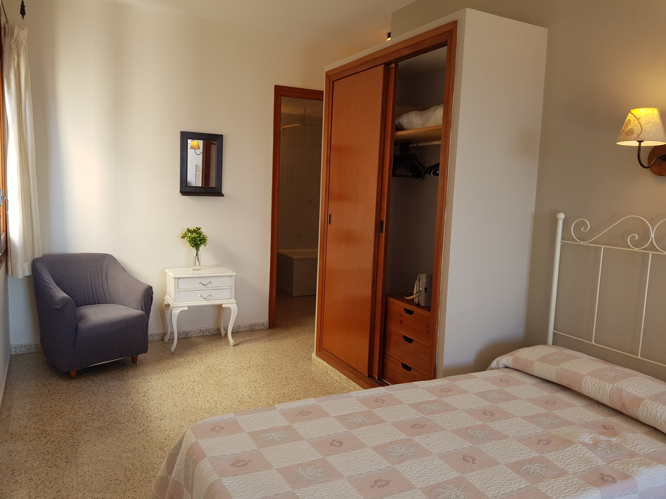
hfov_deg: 67.3
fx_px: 500
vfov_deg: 53.1
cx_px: 333
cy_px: 250
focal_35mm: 26
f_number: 1.7
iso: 50
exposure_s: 1/100
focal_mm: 4.2
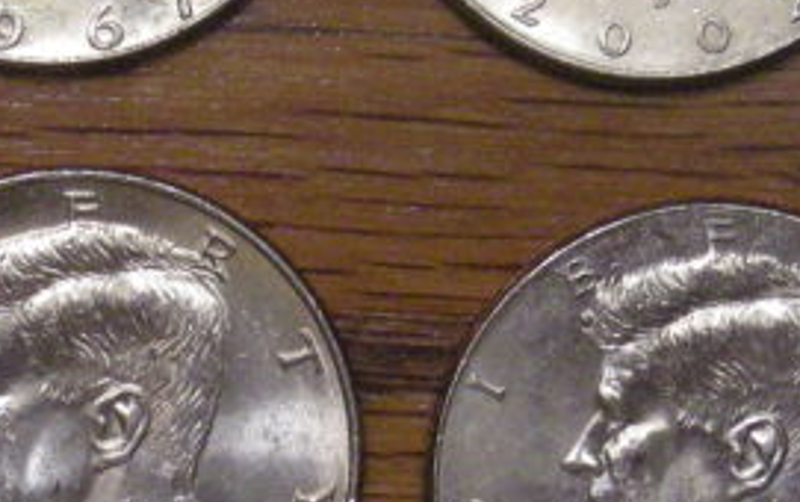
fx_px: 6482
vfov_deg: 4.4
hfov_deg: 7.0
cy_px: 449
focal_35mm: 297
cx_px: 68
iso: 327
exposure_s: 1/74.6
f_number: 3.9
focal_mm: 12.3
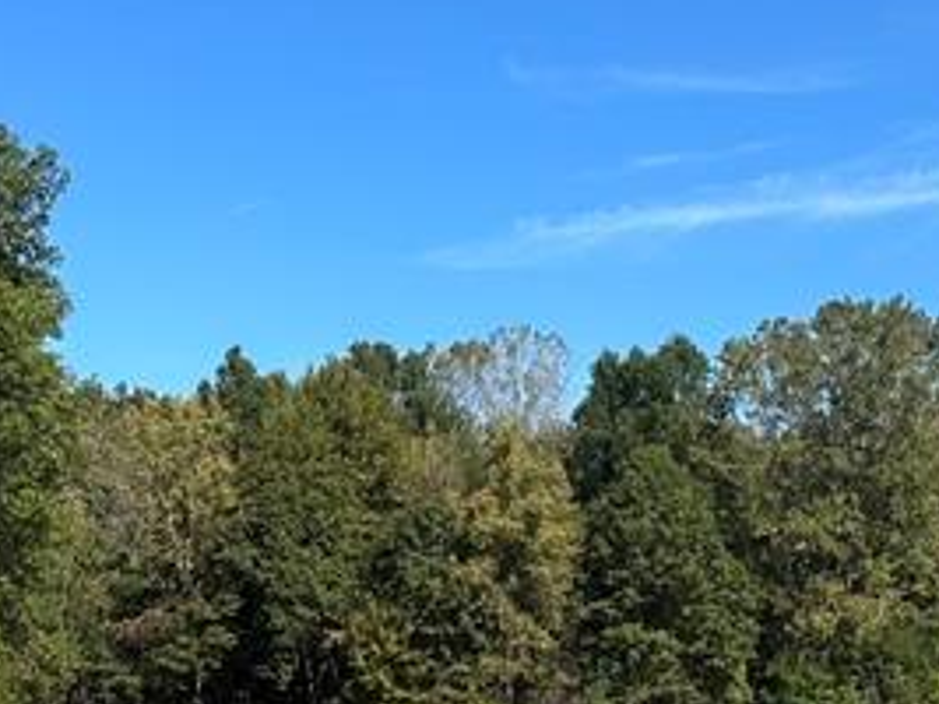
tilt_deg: +6.5
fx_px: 2494
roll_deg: +0.7
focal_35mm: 92
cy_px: 542
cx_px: 538
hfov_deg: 21.3
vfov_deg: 16.0
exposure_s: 1/4016
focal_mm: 6.86
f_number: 1.78
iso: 80
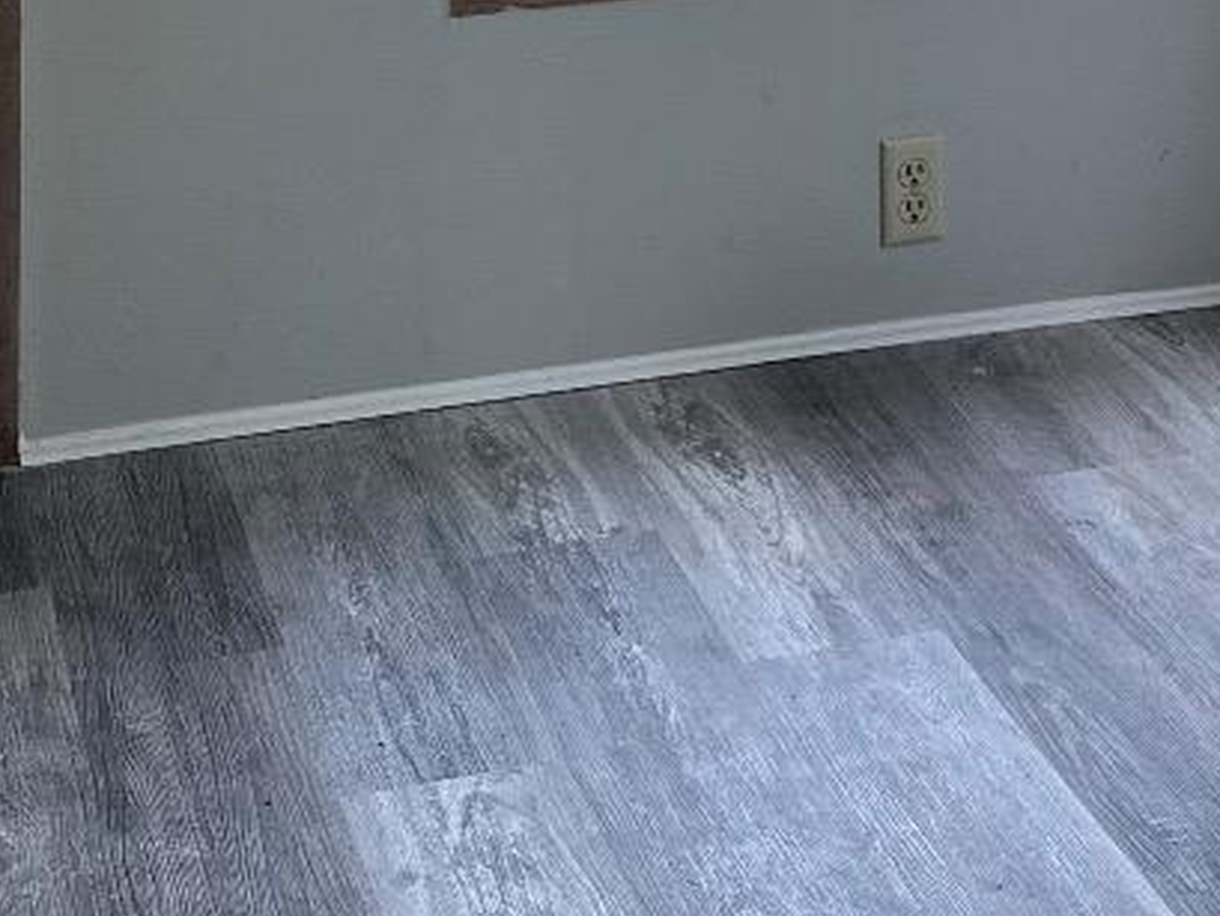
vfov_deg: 15.0
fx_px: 3102
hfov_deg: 22.1
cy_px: -619
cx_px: 847
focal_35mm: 88
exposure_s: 1/498
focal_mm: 6.86
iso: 80
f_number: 1.78
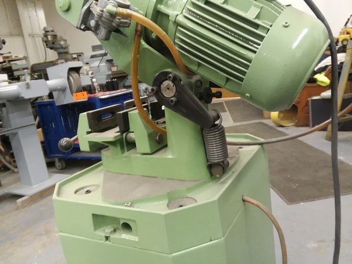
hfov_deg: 61.7
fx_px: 295
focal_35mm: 29
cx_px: 176
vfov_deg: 48.2
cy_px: 132
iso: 160
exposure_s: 1/20
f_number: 1.9
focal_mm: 2.47
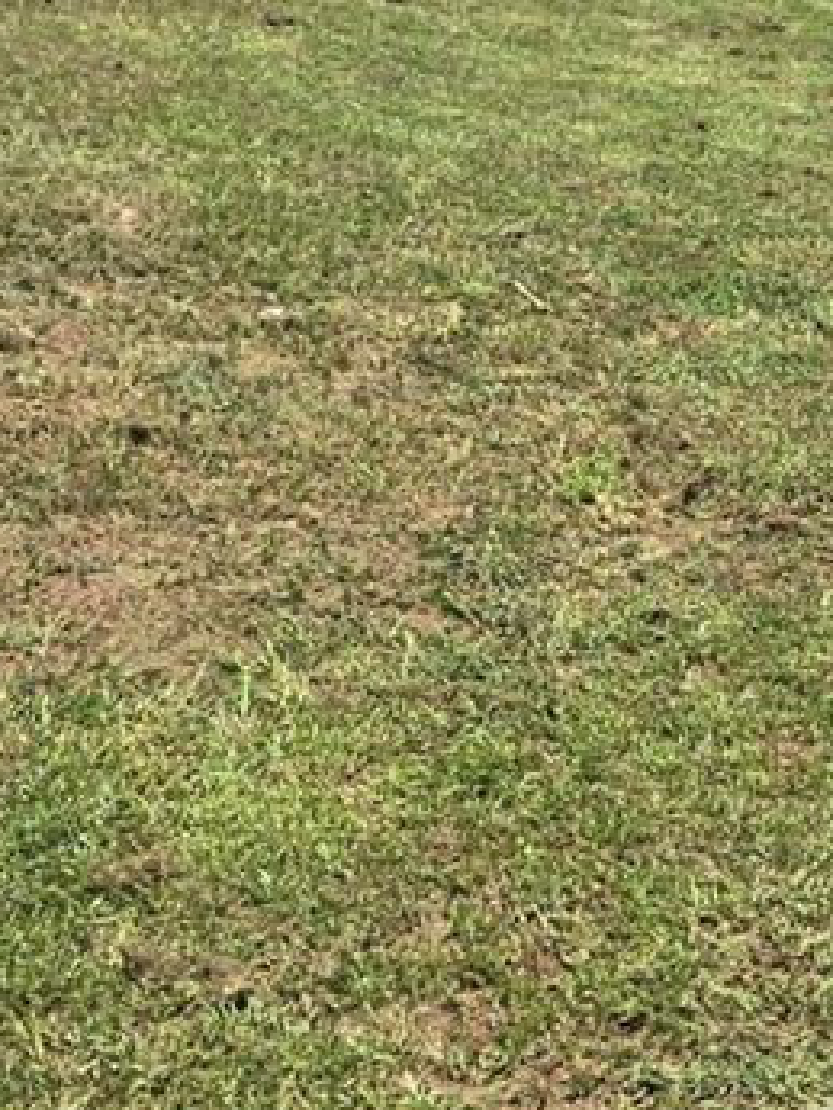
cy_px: 463
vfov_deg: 24.4
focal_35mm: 80
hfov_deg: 18.4
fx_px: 2565
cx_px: 556
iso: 25
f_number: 1.8
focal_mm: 5.4
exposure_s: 1/2163
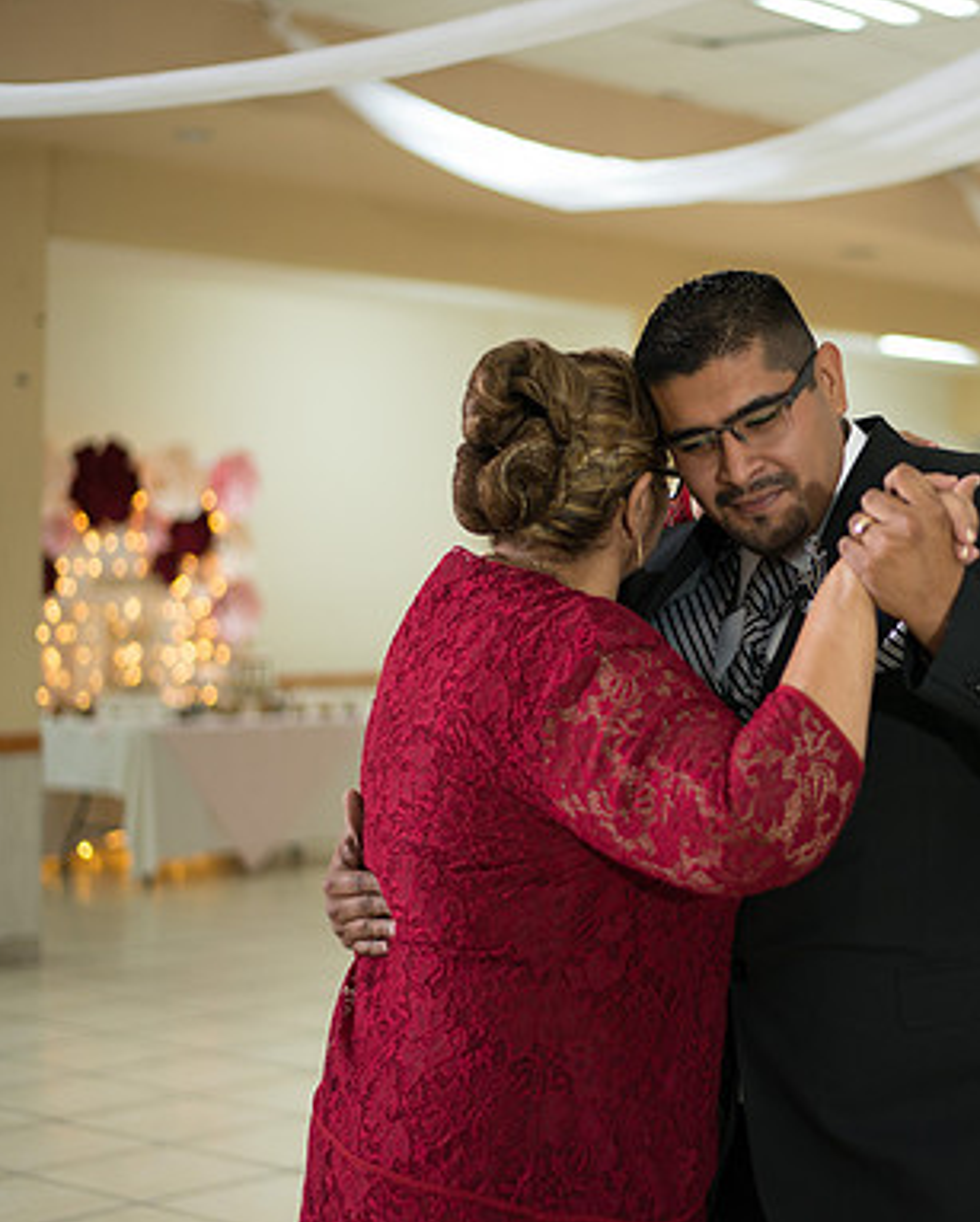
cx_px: 836
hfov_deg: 21.2
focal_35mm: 71
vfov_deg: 26.7
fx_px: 2571
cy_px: 614
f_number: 1.8
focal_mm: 50
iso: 800
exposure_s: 1/125
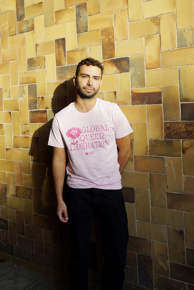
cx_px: 97
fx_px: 242
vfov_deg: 61.9
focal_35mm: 30
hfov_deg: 43.7
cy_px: 145
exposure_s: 1/200
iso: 100
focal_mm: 30
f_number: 5
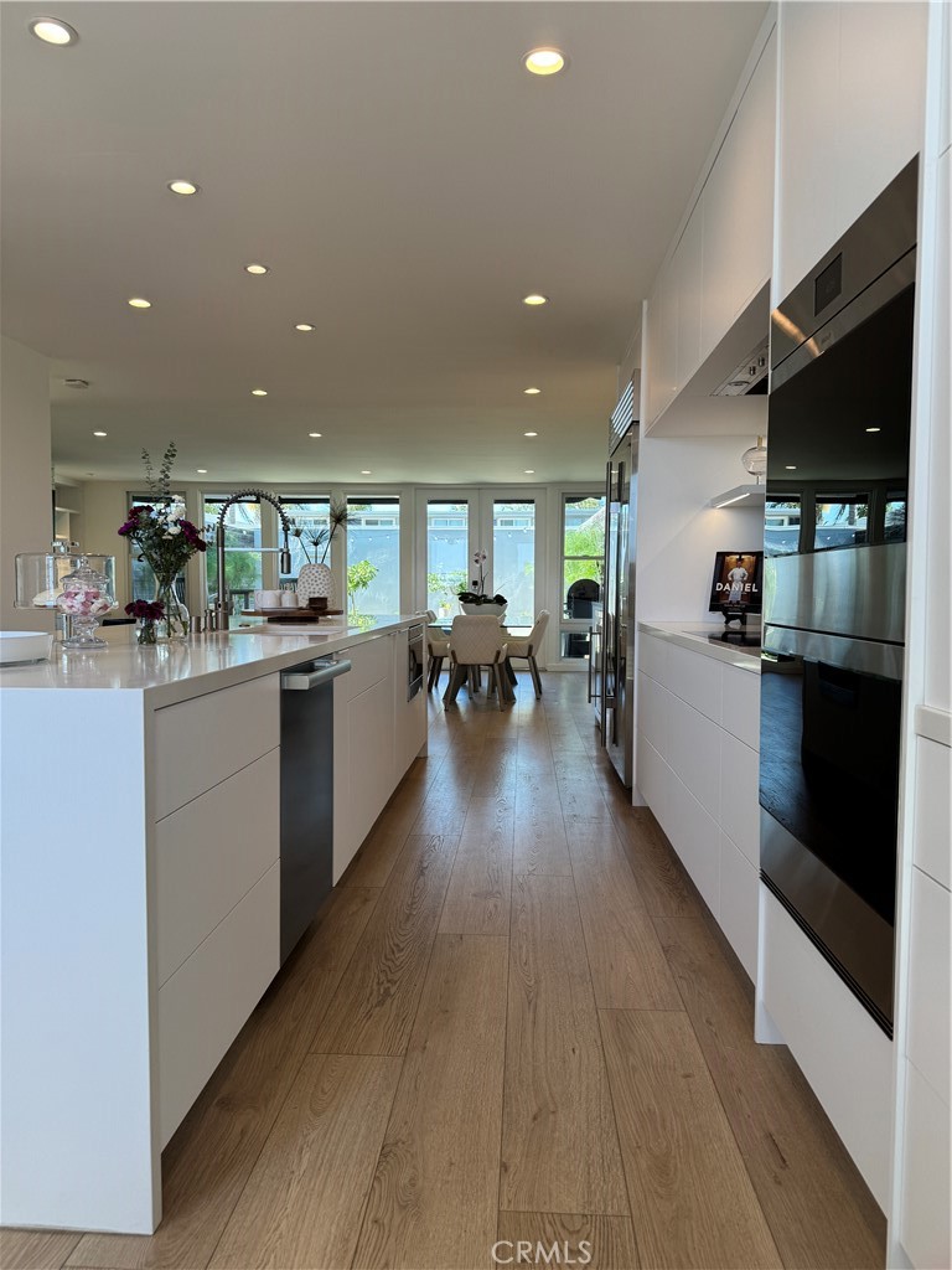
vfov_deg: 71.6
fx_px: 880
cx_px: 476
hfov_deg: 56.8
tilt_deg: -3.4
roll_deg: +0.4
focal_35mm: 24
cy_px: 635
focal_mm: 6.76
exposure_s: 1/153
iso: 64
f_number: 1.78
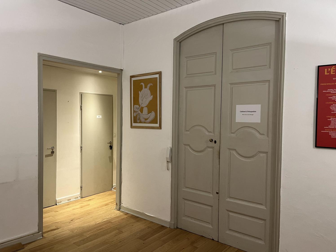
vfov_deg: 53.1
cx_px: 168
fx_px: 252
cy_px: 126
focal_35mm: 26
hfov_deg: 67.3
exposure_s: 1/50
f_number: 1.6
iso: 200
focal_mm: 5.1
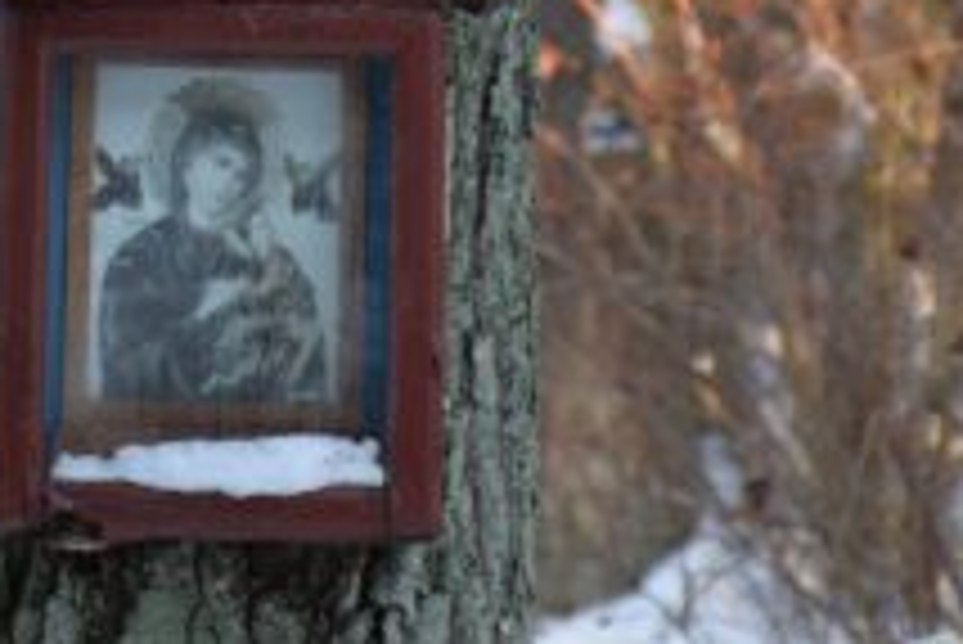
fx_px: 7602
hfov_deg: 7.2
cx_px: 220
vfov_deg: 4.8
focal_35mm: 284
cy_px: -27
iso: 400
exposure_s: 1/160
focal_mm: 90
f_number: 6.3
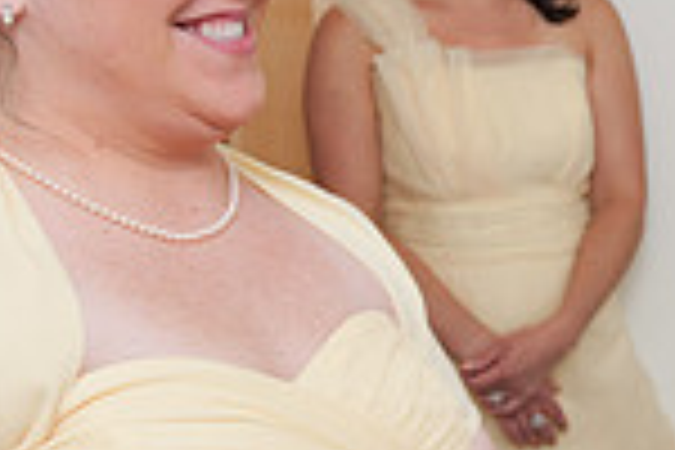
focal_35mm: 108
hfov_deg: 18.2
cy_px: 94
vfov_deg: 12.6
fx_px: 2025
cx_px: 752
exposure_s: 1/80
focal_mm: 28
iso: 200
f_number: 4
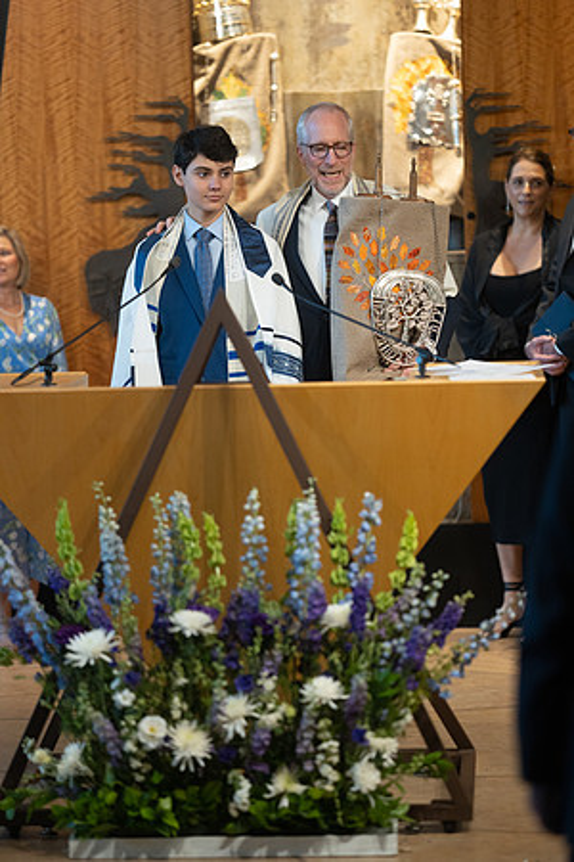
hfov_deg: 10.2
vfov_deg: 15.2
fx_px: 3228
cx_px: 287
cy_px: 431
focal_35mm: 135
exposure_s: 1/400
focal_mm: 135
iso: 2500
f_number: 1.8
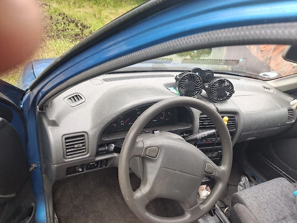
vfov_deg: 54.9
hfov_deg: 69.4
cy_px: 112
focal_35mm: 25
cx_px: 148
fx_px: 214
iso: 40
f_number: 1.8
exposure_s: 1/100
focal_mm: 4.69
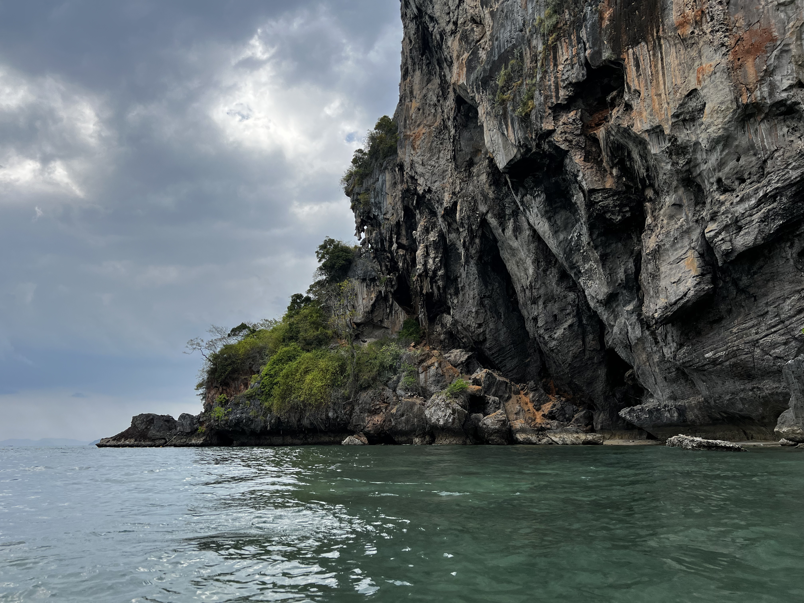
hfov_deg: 67.3
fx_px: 604
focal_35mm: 26
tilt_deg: +12.8
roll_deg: +0.2
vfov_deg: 53.1
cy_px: 302
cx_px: 402
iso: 50
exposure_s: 1/1808
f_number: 1.5
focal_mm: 5.7
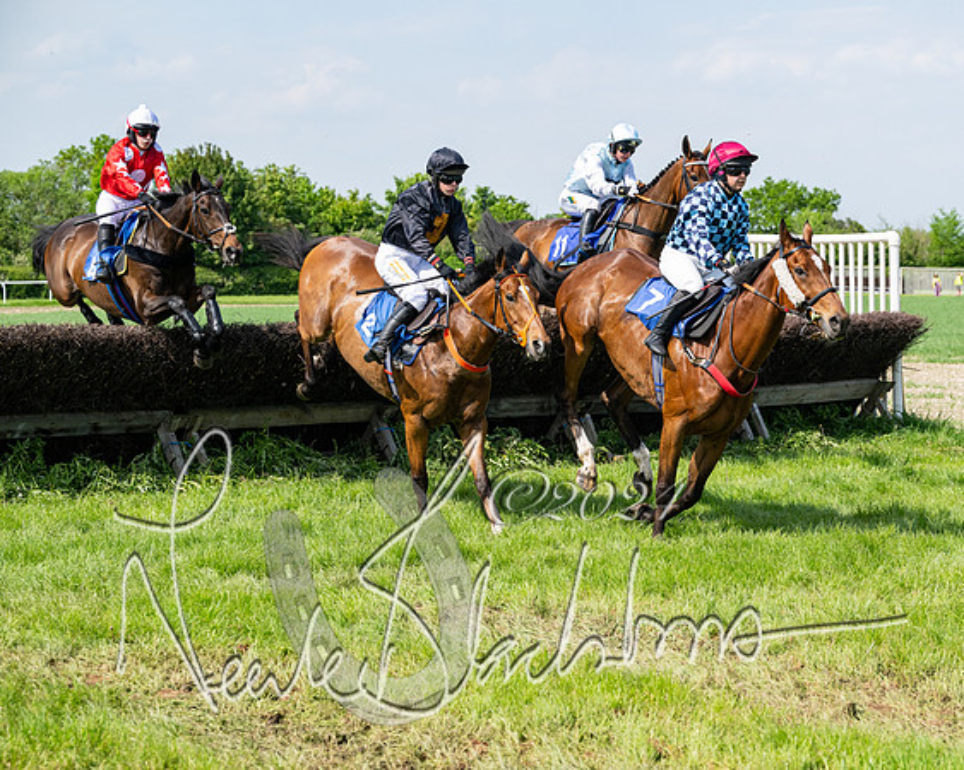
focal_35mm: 79
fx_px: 2250
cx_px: 568
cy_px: 385
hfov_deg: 24.2
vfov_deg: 19.4
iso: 400
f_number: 5
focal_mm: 70
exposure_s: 1/2500
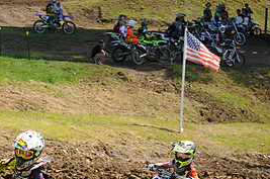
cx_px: 16
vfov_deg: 7.6
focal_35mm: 179
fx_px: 1341
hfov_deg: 11.4
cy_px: 178
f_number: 5
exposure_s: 1/1000
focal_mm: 55
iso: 400
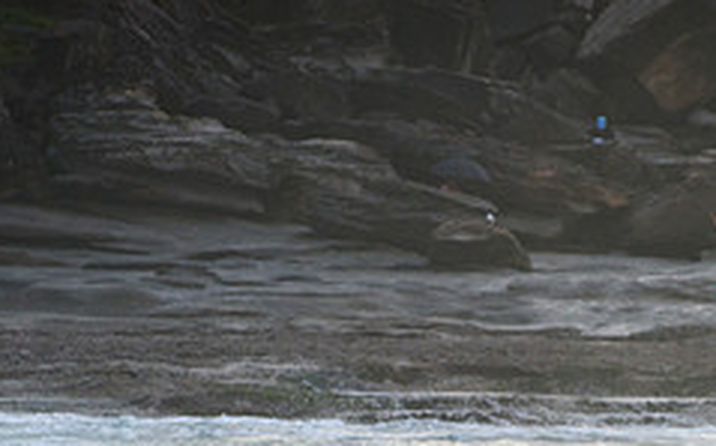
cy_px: 576
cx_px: 563
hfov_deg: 1.7
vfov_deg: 1.1
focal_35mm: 1245
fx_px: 24277
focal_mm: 500
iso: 280
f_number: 5.6
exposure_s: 1/1000
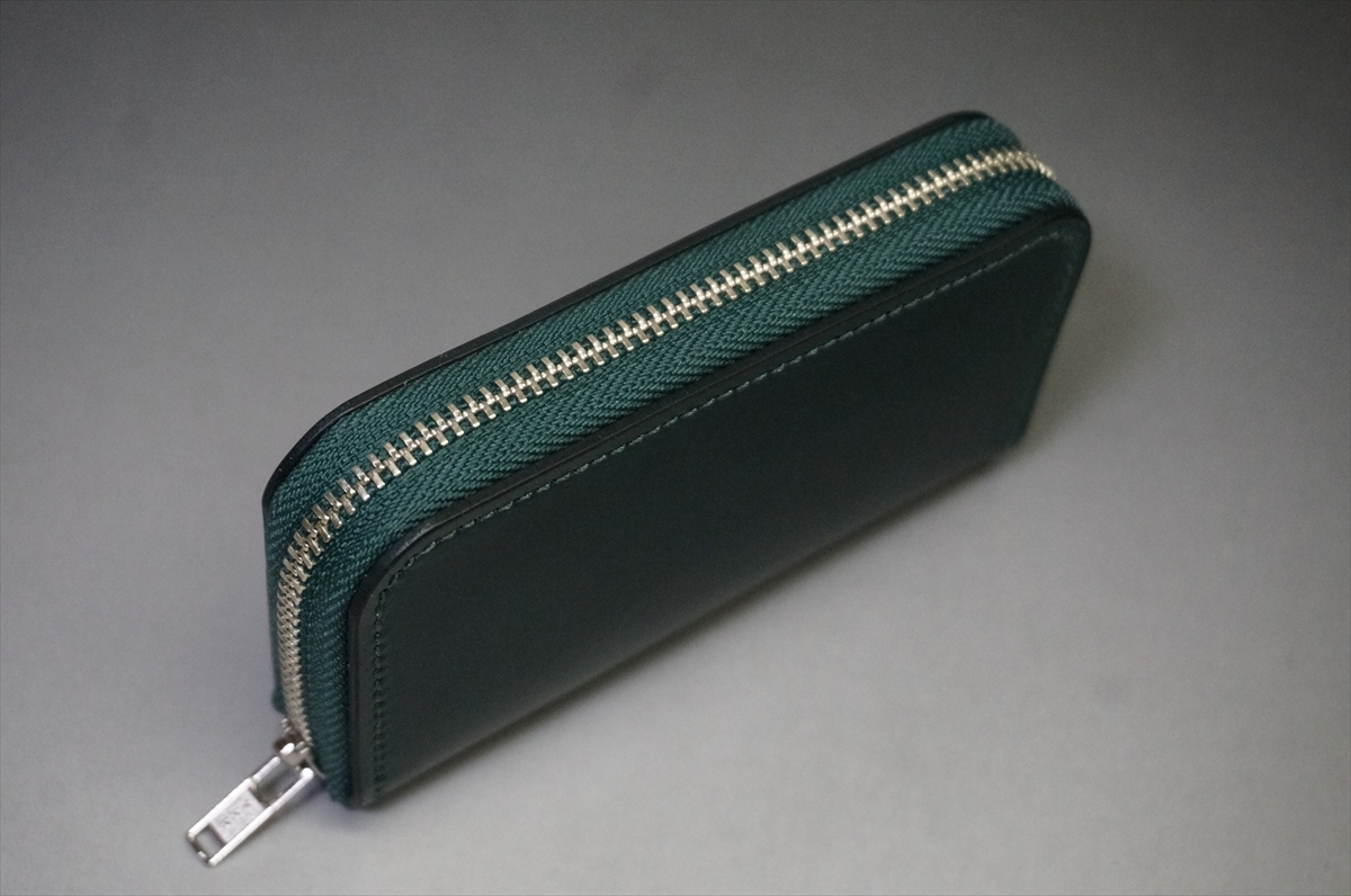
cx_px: 676
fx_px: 2304
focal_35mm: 62
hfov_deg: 32.7
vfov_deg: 22.0
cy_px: 448
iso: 3200
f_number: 5.6
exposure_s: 1/160
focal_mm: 41
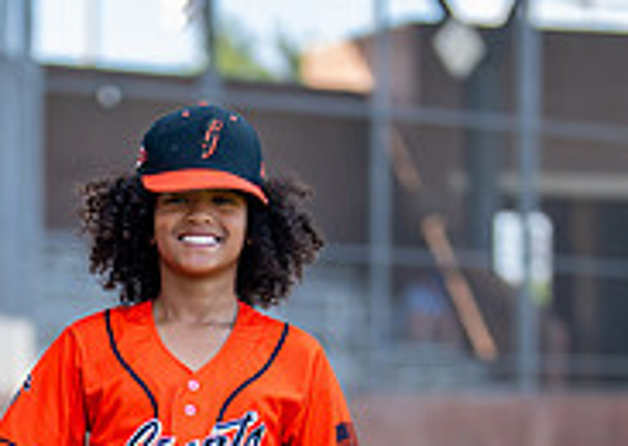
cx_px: 185
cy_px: 633
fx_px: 3169
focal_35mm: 178
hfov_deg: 11.3
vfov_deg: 7.9
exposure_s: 1/1600
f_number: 1.2
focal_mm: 50
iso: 125
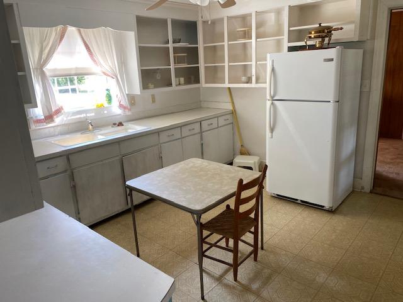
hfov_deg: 67.3
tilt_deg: -13.8
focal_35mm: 26
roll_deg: +3.2
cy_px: 151
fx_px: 303
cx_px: 202
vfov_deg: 53.1
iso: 64
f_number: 1.8
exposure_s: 1/60
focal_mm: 4.25
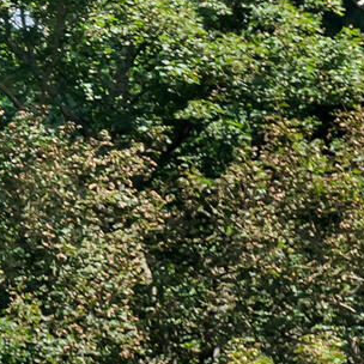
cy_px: 566
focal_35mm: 245
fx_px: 2915
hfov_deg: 6.2
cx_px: -969
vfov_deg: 7.0
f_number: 4
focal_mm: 35
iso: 250
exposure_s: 1/1000
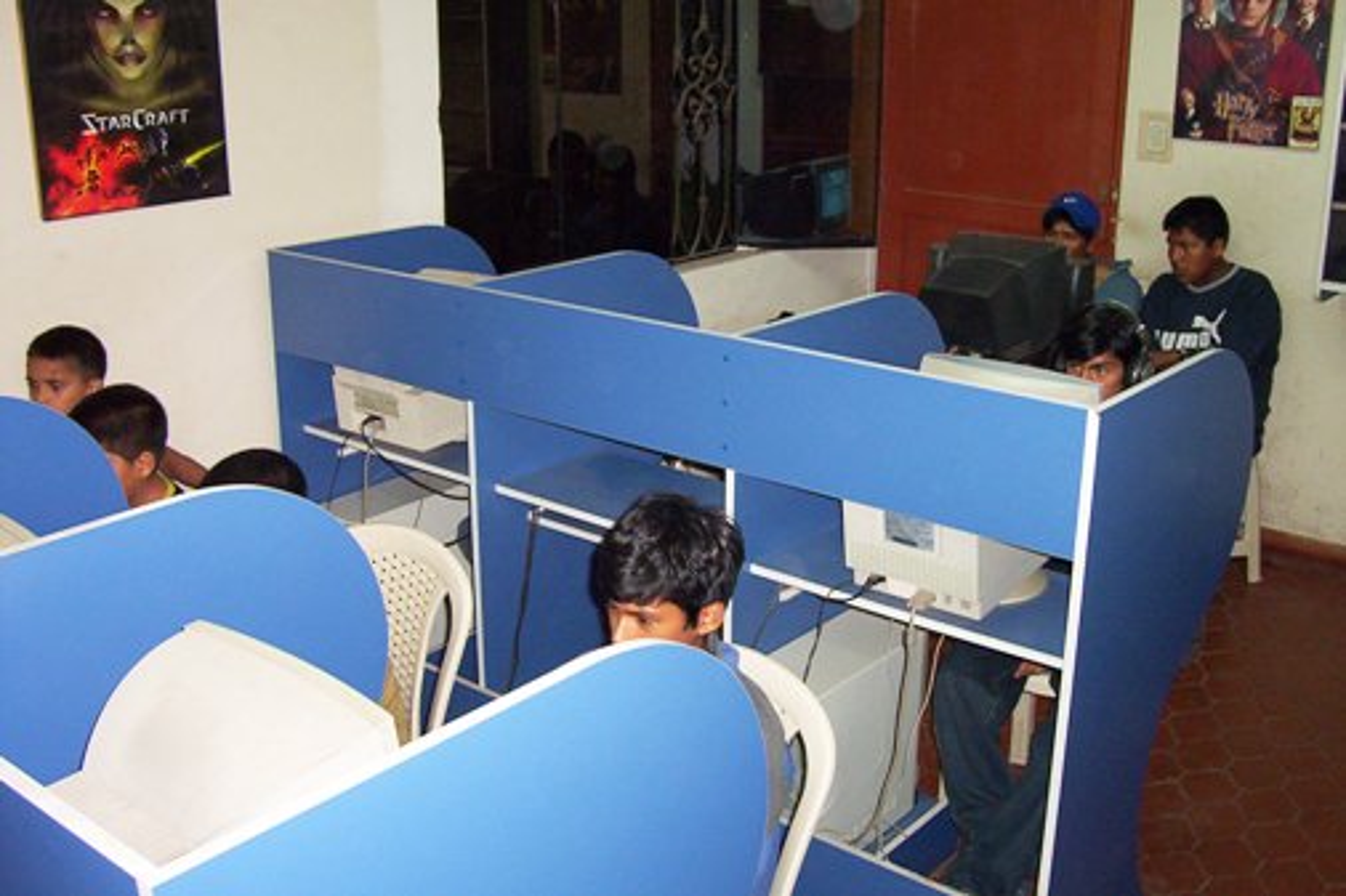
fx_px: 1607
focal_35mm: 43
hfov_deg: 45.4
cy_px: 448
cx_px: 673
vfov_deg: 31.2
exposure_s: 1/60
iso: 140
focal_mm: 5.77
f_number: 2.73
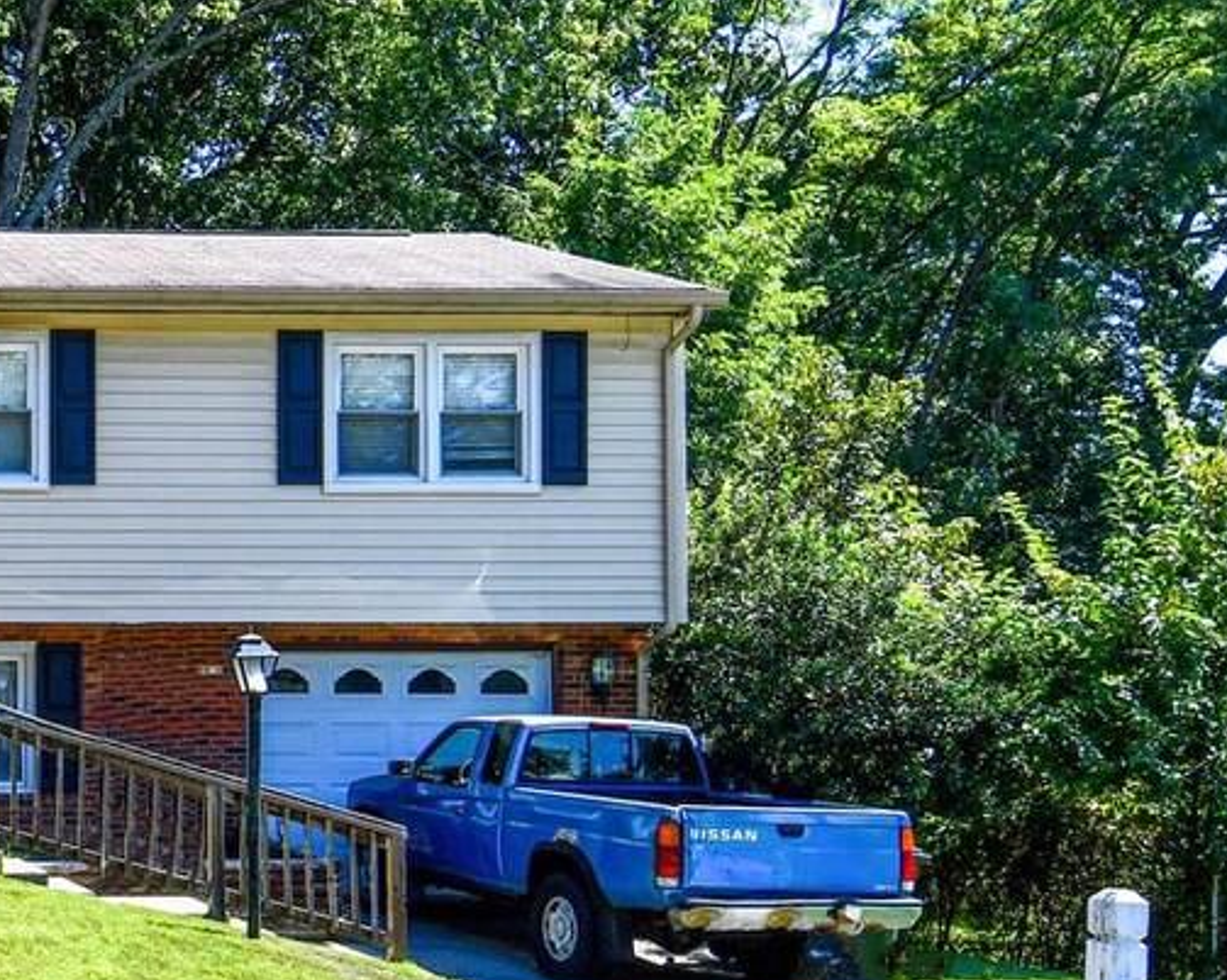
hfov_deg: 35.9
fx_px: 1561
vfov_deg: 34.7
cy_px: 607
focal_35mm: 43
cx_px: -149
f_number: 8
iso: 125
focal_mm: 12
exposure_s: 1/250
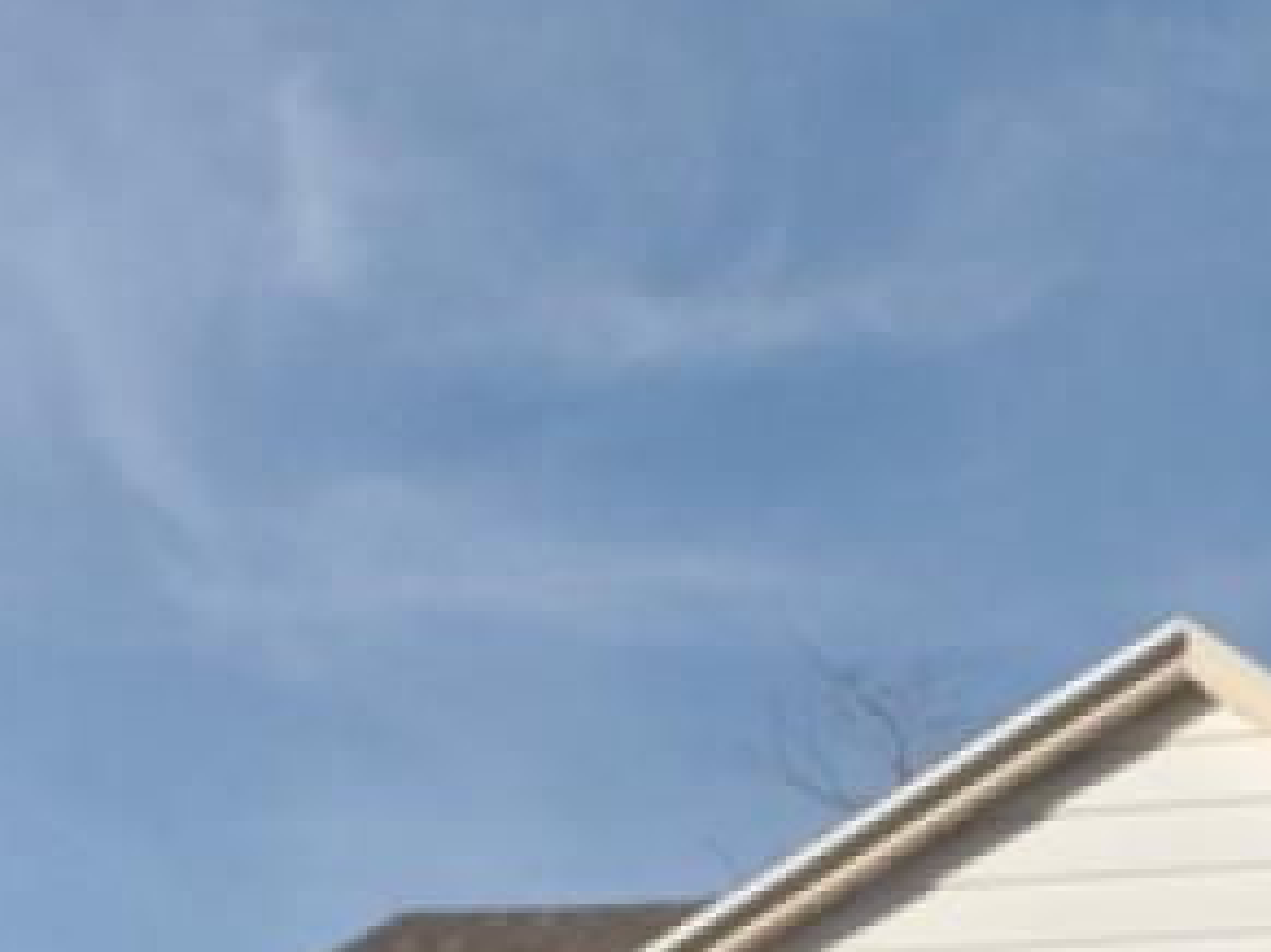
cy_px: 1555
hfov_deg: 22.8
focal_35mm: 81
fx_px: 2973
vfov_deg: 16.1
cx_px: 1380
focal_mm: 4.1
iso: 80
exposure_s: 1/500
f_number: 3.5
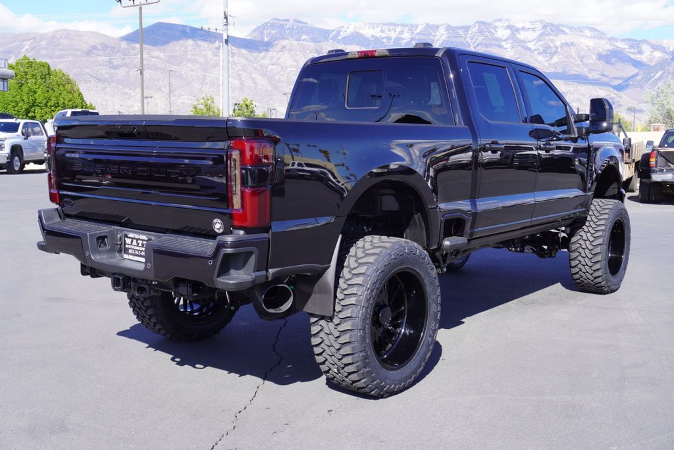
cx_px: 337
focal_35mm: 39
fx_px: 731
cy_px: 225
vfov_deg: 34.3
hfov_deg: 49.5
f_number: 7.1
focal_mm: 26
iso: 100
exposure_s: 1/160
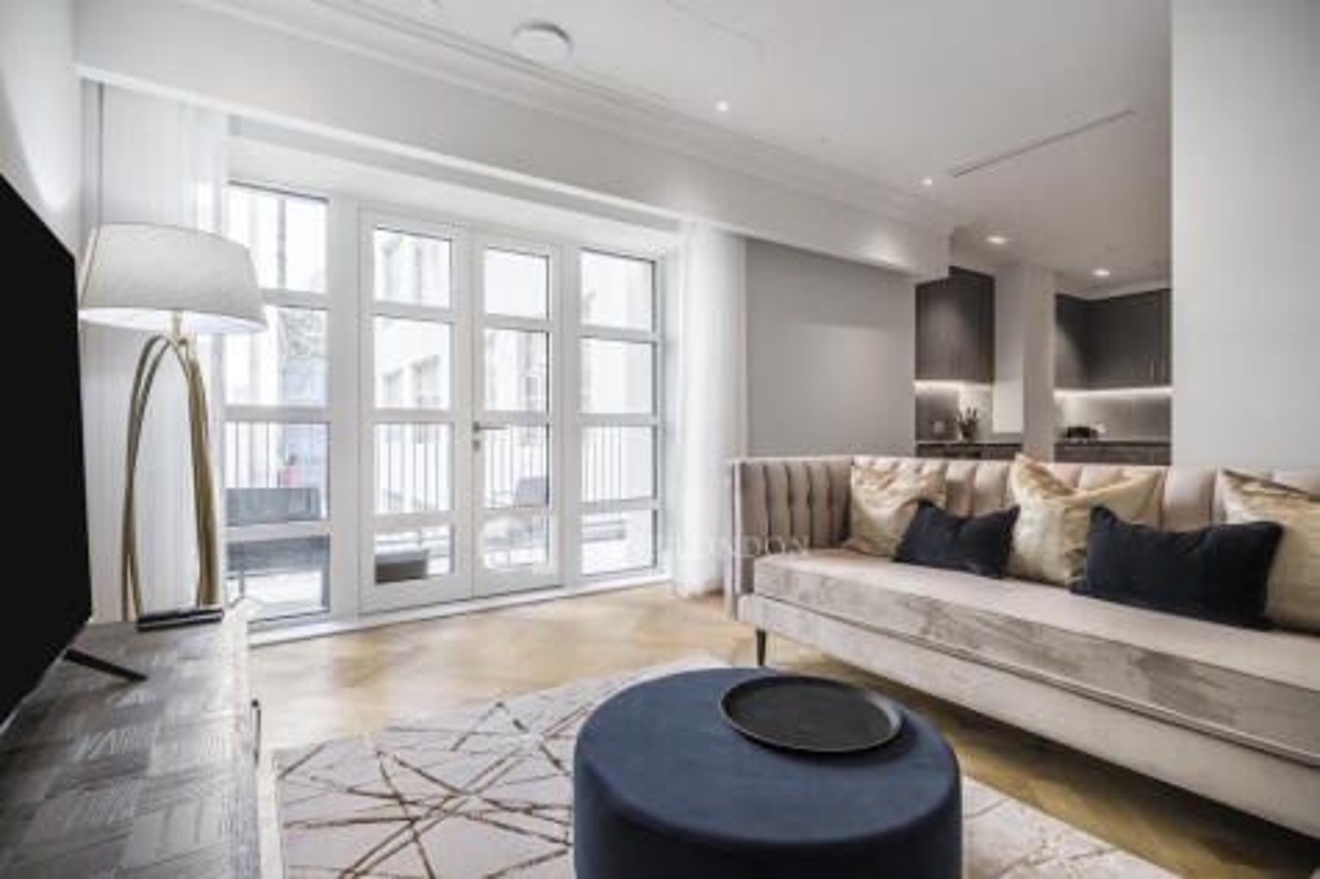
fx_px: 623
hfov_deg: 93.3
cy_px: 440
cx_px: 660
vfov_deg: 70.4
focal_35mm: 17
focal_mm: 11.2
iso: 640
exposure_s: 1/40
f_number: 5.6
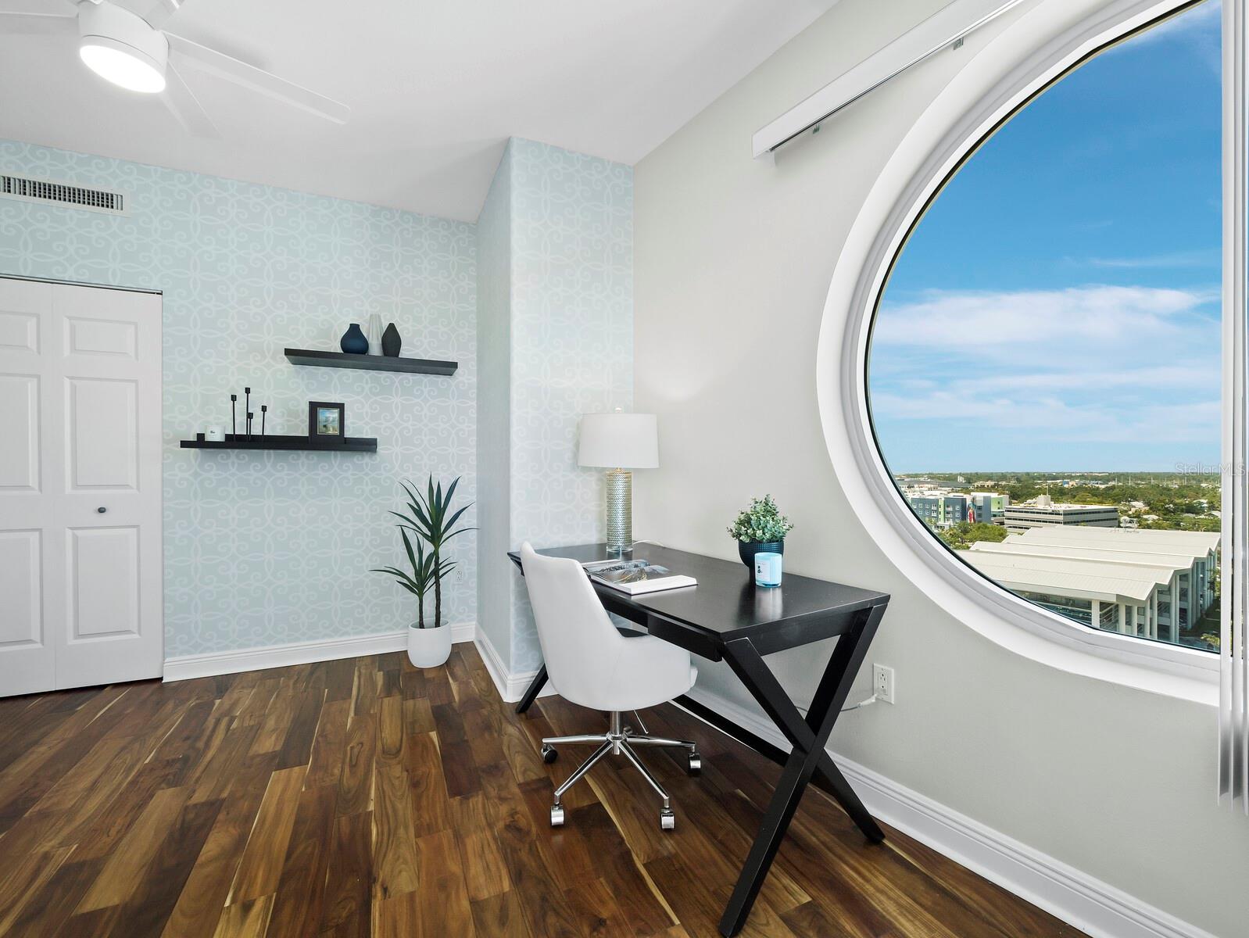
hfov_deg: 102.0
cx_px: 624
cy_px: 469
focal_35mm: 14
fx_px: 505
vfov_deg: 85.7
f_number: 11
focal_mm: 7
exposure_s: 1/10
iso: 400
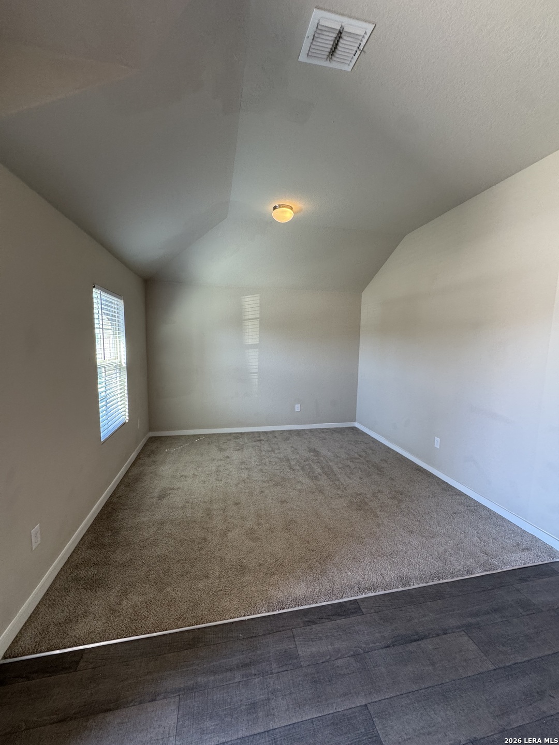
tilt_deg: -4.7
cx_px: 280
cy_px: 372
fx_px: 301
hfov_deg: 85.7
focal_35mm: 14
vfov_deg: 102.1
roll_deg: -0.6
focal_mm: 2.22
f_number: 2.2
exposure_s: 1/120
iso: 200
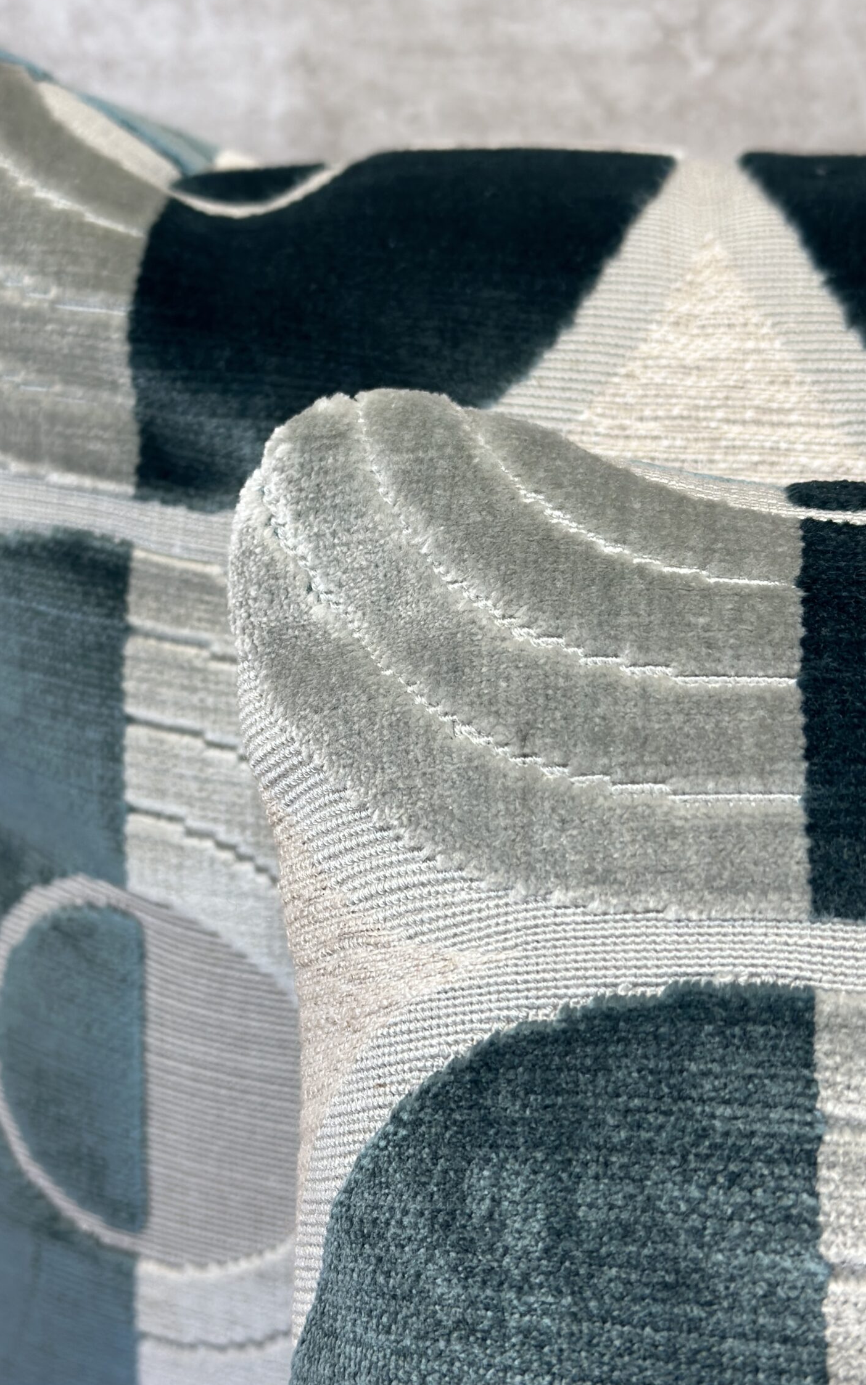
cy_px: 692
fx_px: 2190
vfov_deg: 35.1
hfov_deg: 22.3
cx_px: 314
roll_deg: +0.0
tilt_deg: -22.4
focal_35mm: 58
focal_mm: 6.86
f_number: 1.78
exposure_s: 1/191
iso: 80
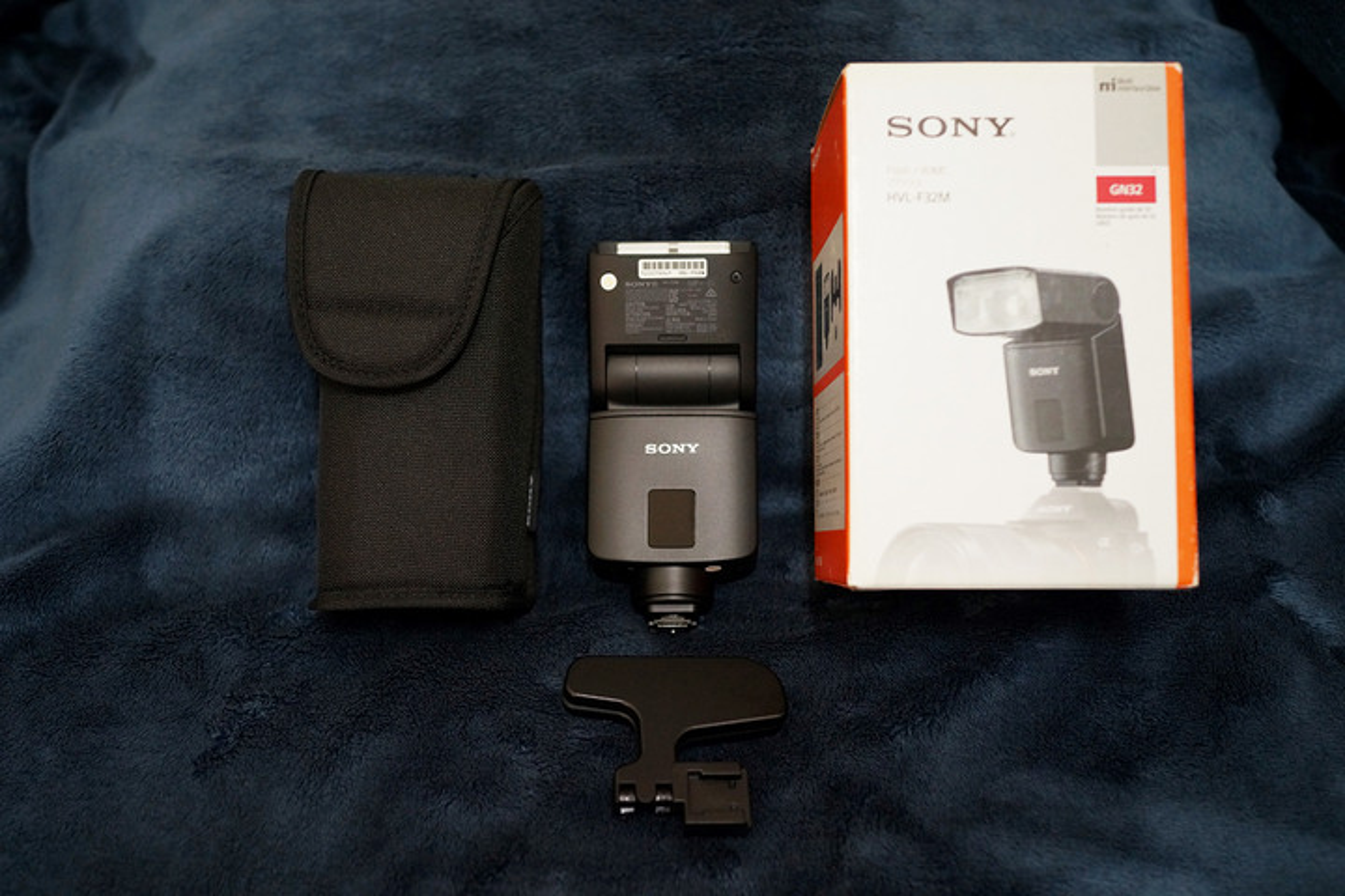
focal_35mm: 35
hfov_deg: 54.4
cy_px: 448
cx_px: 672
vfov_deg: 37.9
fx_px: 1308
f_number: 2.8
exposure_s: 1/80
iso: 2000
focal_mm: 35
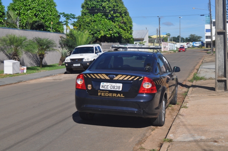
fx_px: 342
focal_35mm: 54
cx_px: 114
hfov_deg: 36.9
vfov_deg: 25.0
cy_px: 76
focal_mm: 36
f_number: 9.5
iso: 200
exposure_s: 1/350
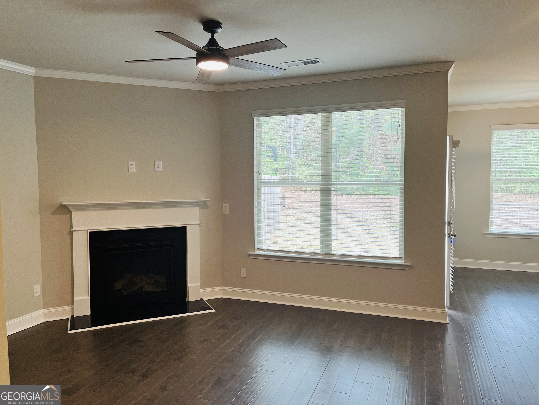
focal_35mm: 26
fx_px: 405
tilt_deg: -2.4
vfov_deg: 53.1
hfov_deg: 67.3
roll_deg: +1.8
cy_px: 202
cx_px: 270
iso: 80
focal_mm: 5.1
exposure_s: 1/120
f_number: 1.6
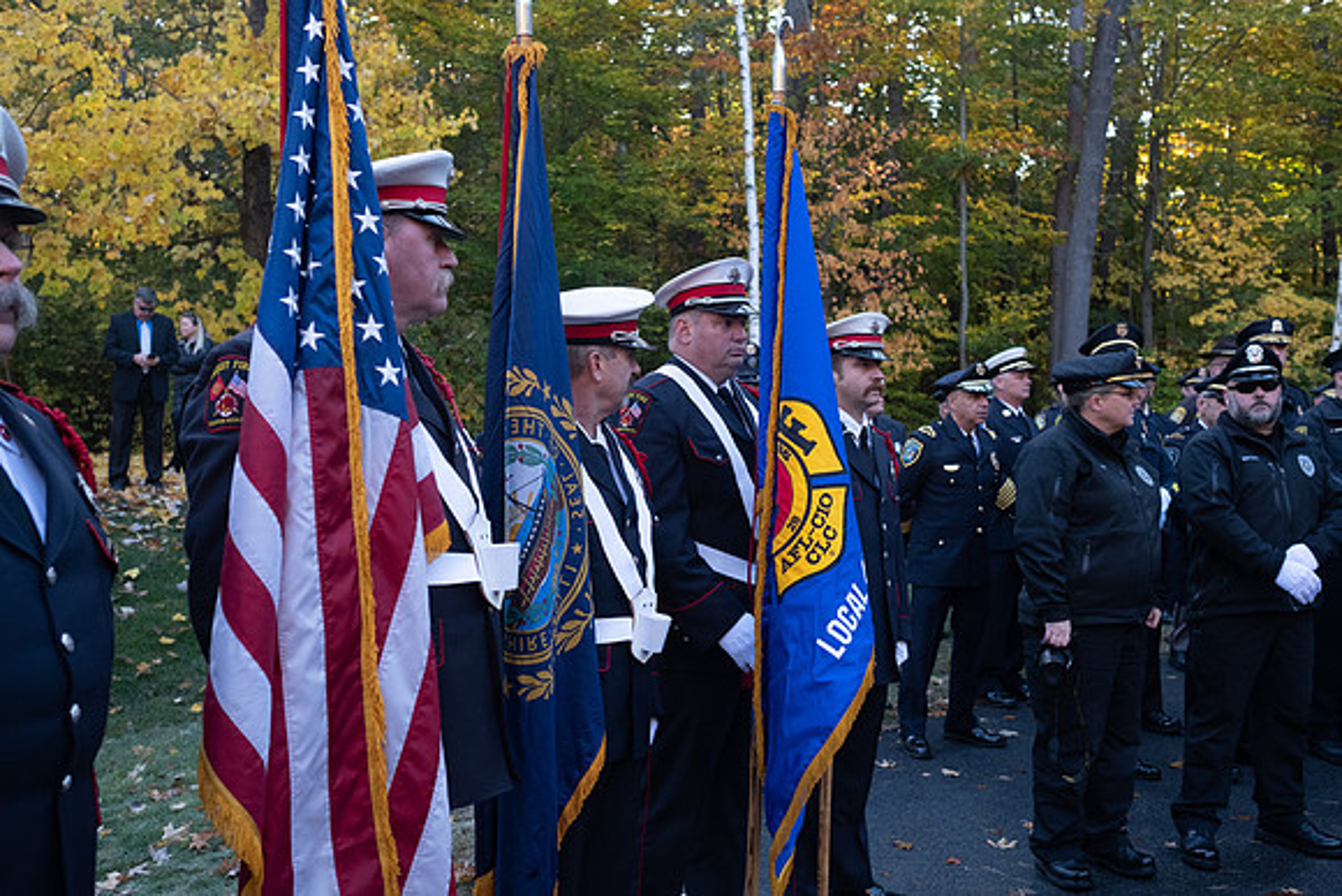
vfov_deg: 37.9
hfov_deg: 54.4
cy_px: 448
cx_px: 671
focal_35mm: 35
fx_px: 1305
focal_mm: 23
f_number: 3.6
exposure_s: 1/640
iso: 800
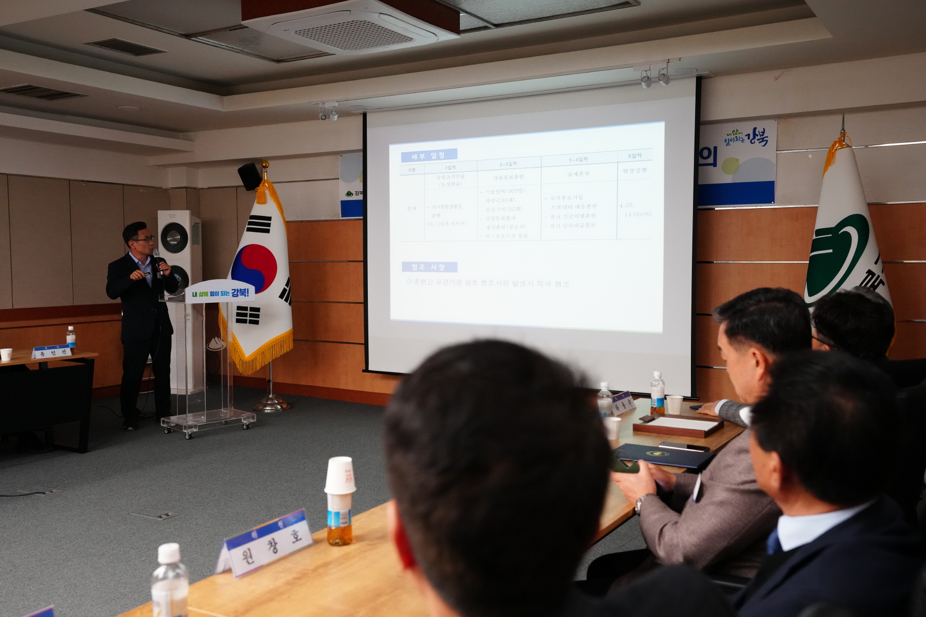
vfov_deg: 37.9
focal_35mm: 35
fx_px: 900
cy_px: 308
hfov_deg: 54.4
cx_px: 463
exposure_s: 1/125
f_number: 4
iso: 4000
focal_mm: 35
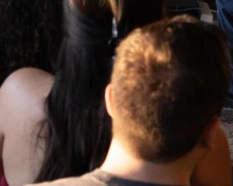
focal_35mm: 430
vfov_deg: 3.6
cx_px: 152
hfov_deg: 4.5
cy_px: -24
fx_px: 2965
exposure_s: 1/200
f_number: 5.6
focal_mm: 60
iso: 400
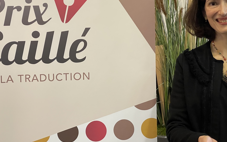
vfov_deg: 15.2
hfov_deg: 24.1
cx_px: 118
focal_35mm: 86
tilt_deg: -5.6
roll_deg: +2.0
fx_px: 532
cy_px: 50
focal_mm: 6
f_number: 2
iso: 320
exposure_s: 1/50
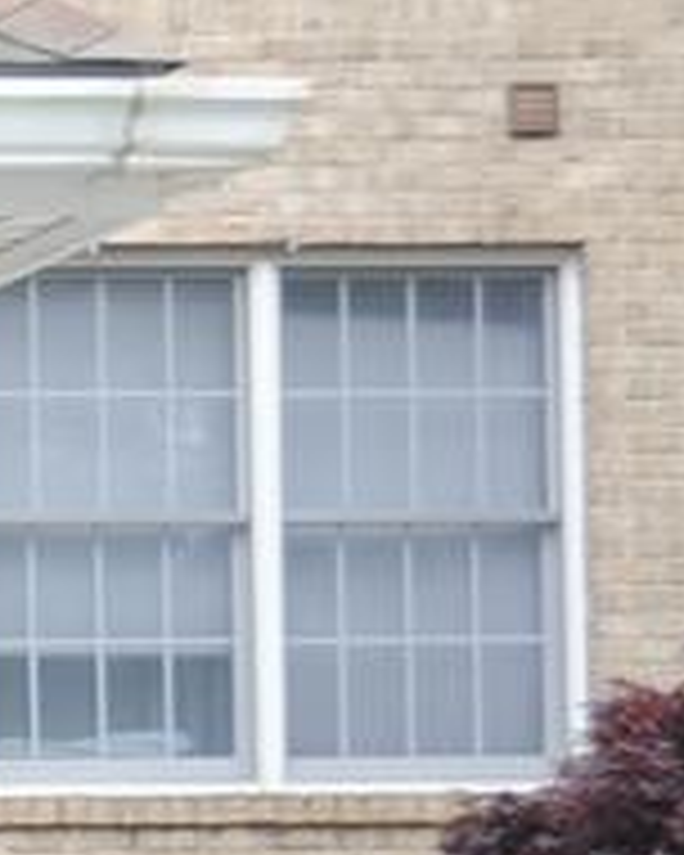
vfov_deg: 5.6
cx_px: -2722
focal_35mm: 343
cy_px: 1462
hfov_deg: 4.0
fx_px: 8680
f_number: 5.6
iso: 200
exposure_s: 1/125
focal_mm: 34
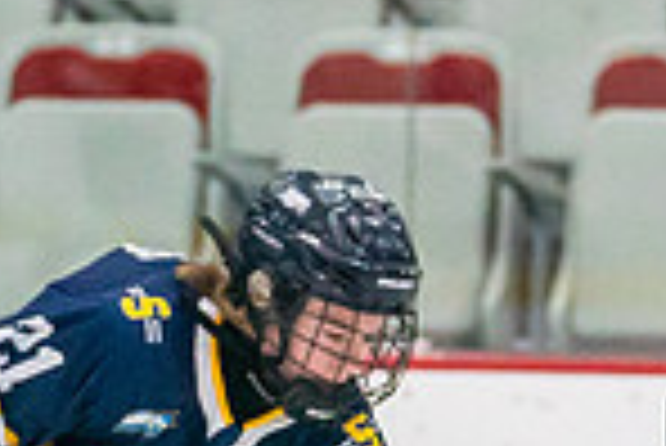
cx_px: 310
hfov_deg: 2.2
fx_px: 17110
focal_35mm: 924
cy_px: 985
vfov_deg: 1.5
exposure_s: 1/1250
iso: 3200
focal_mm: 146
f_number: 2.8
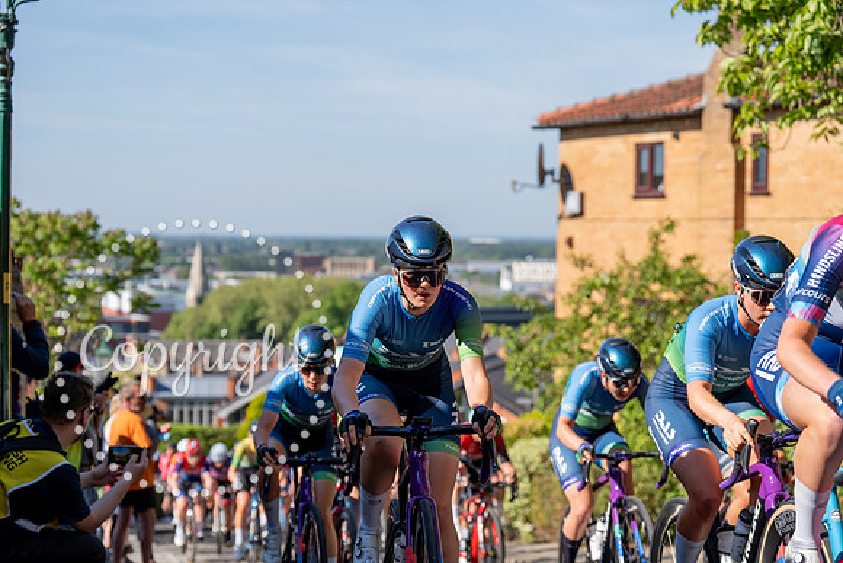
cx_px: 422
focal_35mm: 70
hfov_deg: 28.8
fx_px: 1639
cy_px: 282
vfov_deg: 19.5
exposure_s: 1/1000
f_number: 3.5
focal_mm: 70
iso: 100
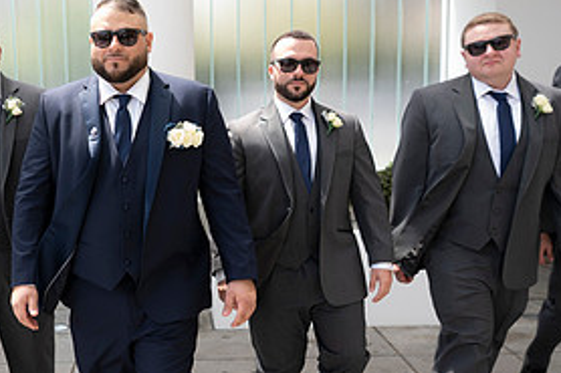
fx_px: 779
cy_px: 244
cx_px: 107
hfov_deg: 38.1
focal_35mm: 50
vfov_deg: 26.8
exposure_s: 1/250
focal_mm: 24
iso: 50
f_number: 2.8
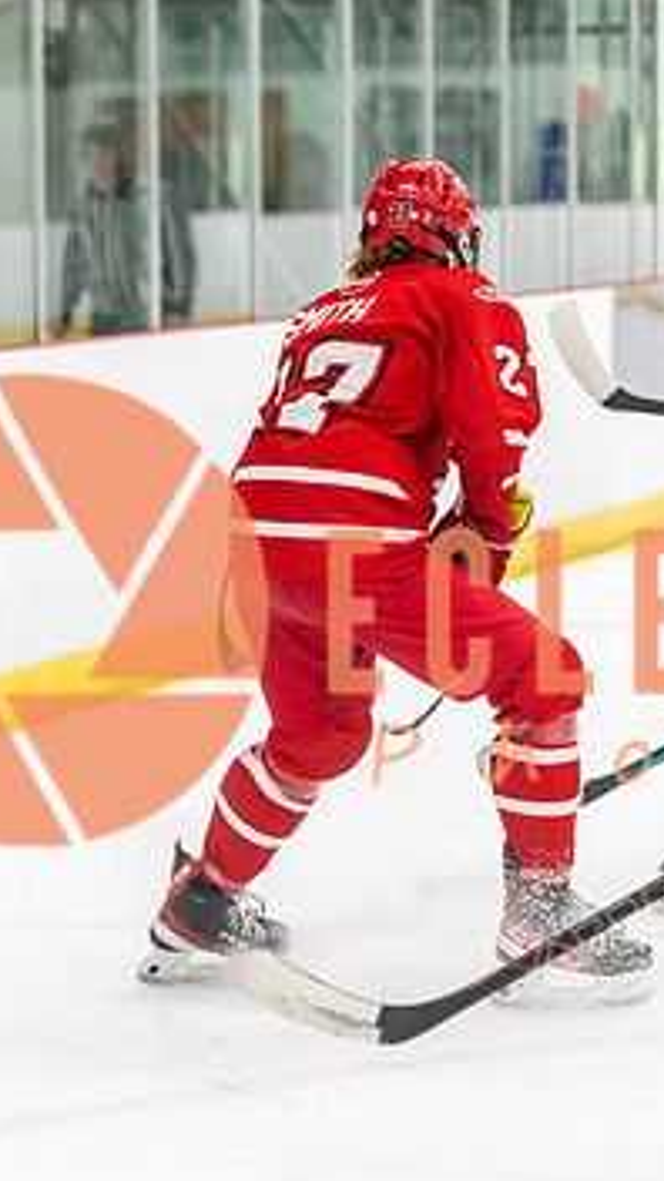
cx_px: 492
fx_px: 6917
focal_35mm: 221
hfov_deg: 5.5
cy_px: 511
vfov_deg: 9.8
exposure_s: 1/800
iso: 4000
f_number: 2.8
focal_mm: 100
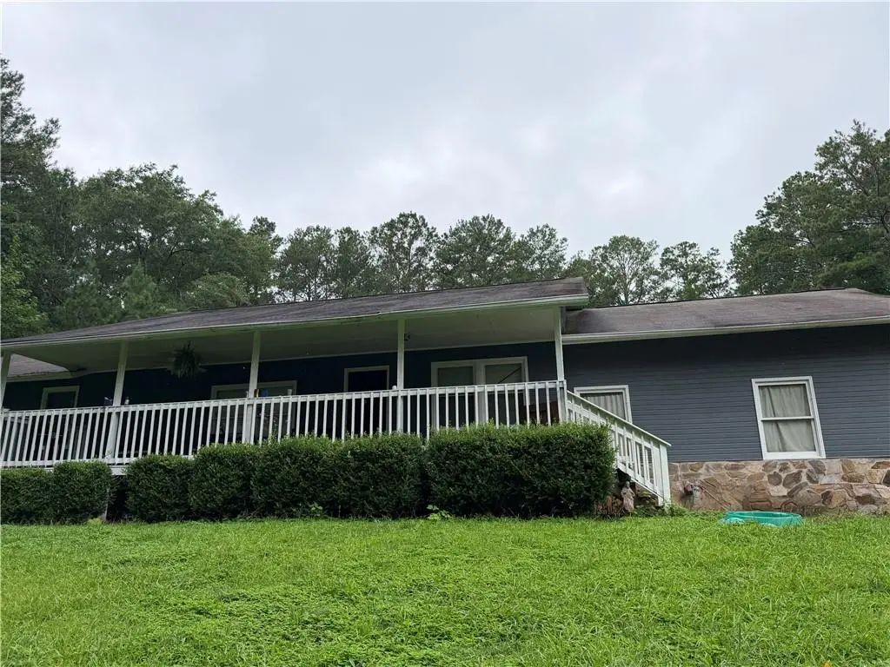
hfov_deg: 71.6
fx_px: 617
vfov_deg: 56.8
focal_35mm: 24
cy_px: 334
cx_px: 445
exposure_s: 1/2000
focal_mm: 6.76
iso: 80
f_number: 1.78
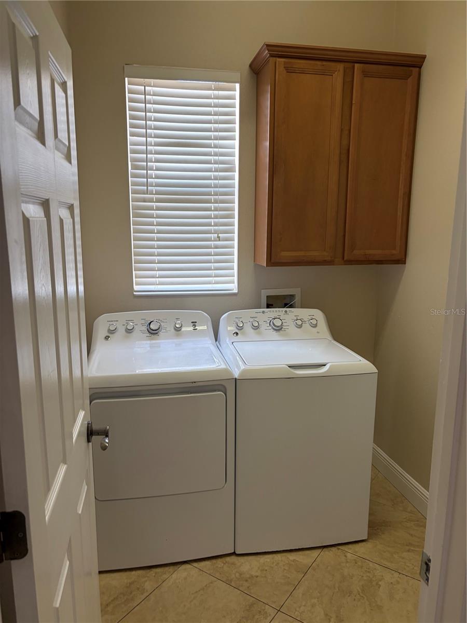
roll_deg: -2.6
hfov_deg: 53.1
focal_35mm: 26
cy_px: 312
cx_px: 234
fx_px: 468
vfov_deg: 67.3
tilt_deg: -10.8
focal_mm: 5.96
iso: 100
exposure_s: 1/60
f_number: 1.6
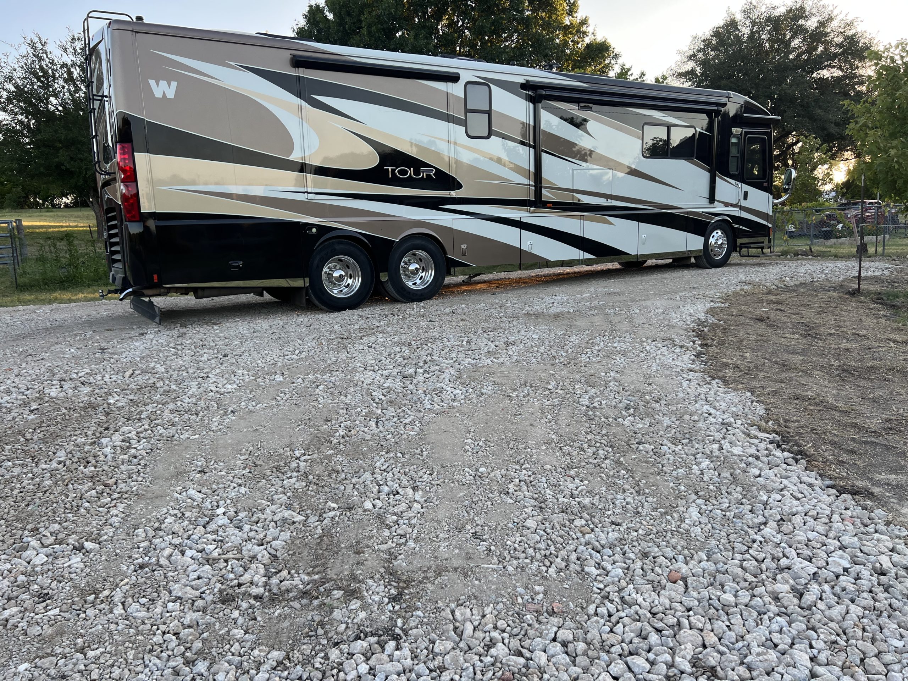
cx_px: 454
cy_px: 340
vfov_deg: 53.1
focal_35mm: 26
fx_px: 682
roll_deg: +1.8
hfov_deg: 67.3
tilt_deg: -8.3
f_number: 1.5
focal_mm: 5.7
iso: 50
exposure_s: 1/303
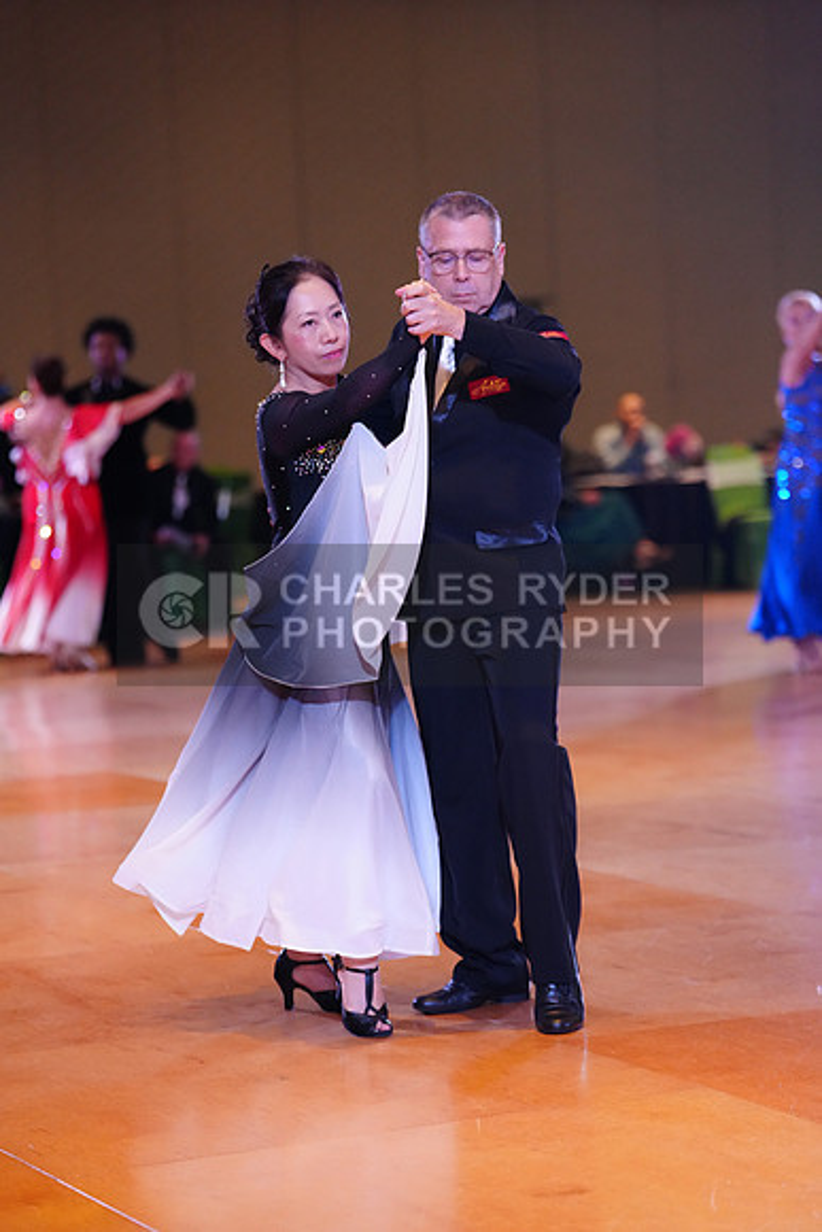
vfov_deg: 19.5
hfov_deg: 13.0
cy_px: 616
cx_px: 411
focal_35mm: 105
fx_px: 3594
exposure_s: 1/500
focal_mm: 105
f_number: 2.8
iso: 5000
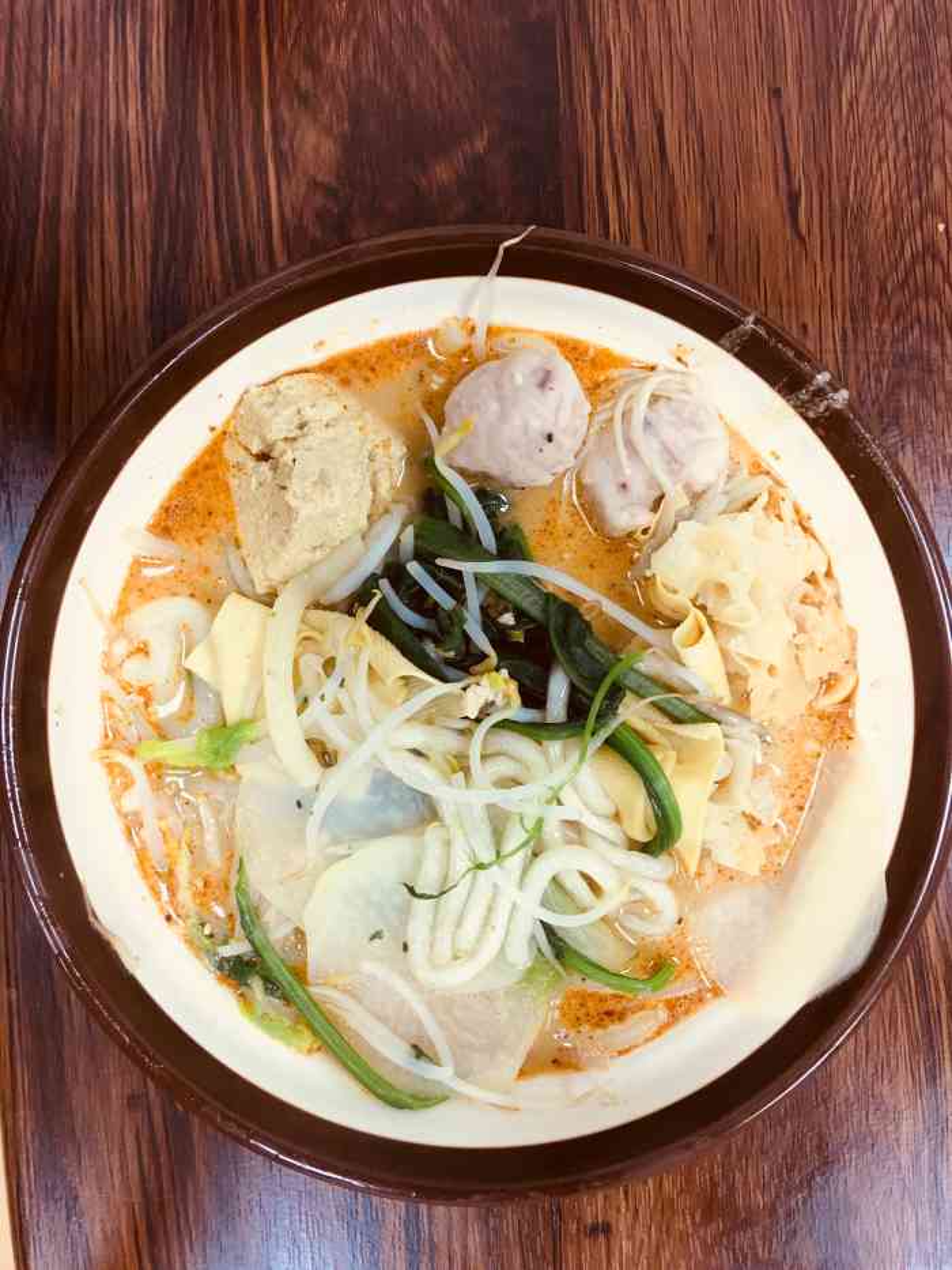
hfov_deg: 48.2
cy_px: 635
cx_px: 476
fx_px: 1063
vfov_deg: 61.7
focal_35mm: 29
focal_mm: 4.15
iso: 32
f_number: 2.2
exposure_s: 1/17
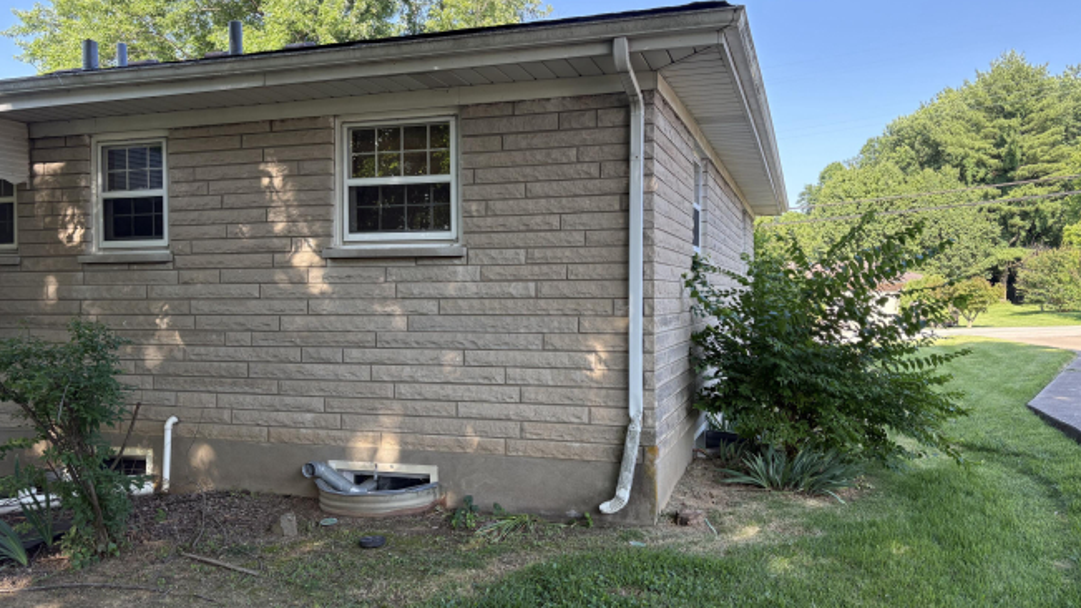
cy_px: 299
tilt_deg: +0.4
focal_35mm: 29
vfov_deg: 40.2
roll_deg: +0.3
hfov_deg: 66.1
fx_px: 831
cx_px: 531
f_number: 1.6
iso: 64
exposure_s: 1/395
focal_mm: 5.96
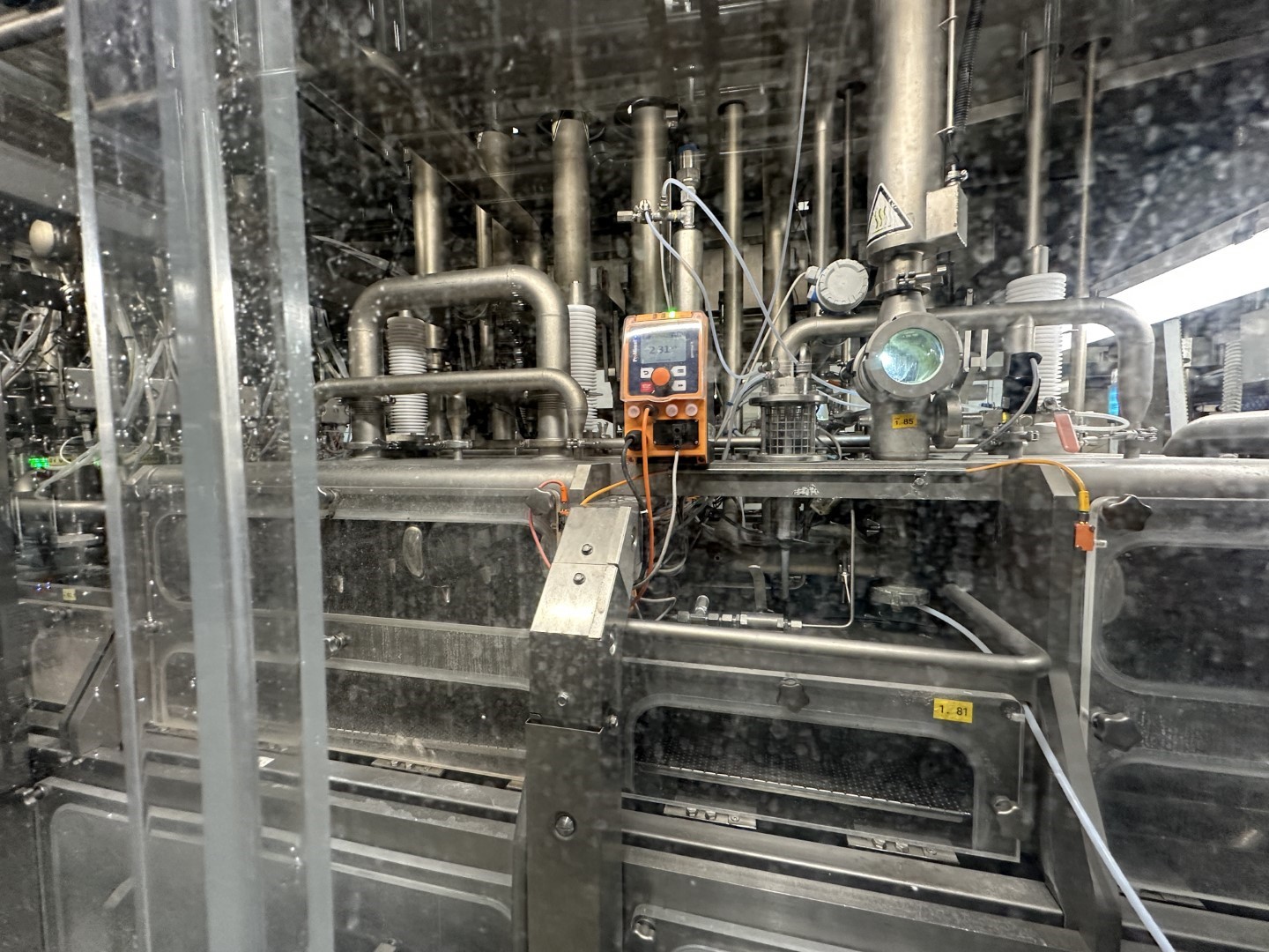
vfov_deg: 85.7
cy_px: 476
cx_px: 634
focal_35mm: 14
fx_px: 513
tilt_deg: -3.5
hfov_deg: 102.1
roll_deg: -0.9
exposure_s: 1/50
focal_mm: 2.22
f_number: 2.2
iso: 200
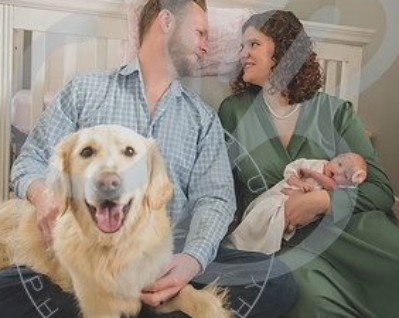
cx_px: 208
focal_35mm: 36
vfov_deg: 40.9
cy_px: 126
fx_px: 425
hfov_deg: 50.3
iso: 1600
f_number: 2.8
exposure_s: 1/125
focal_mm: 24
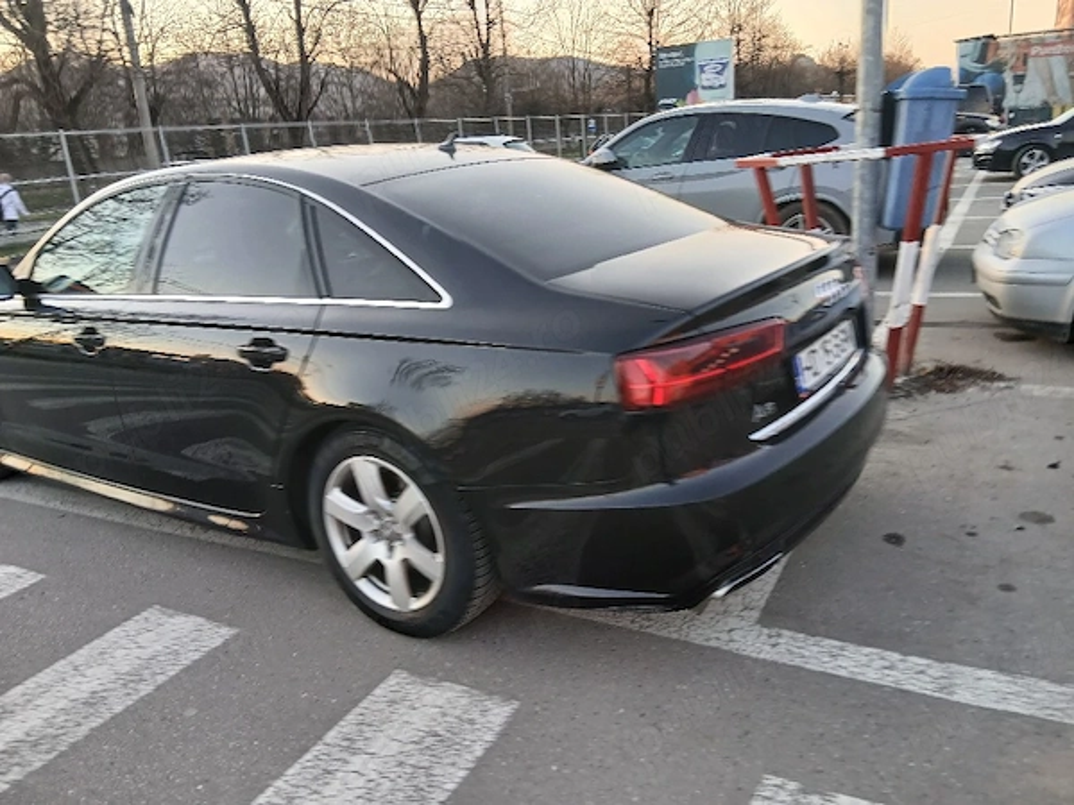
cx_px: 537
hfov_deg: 67.3
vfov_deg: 53.1
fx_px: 807
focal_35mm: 26
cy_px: 402
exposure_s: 1/50.3
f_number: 1.8
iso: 32
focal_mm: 3.98
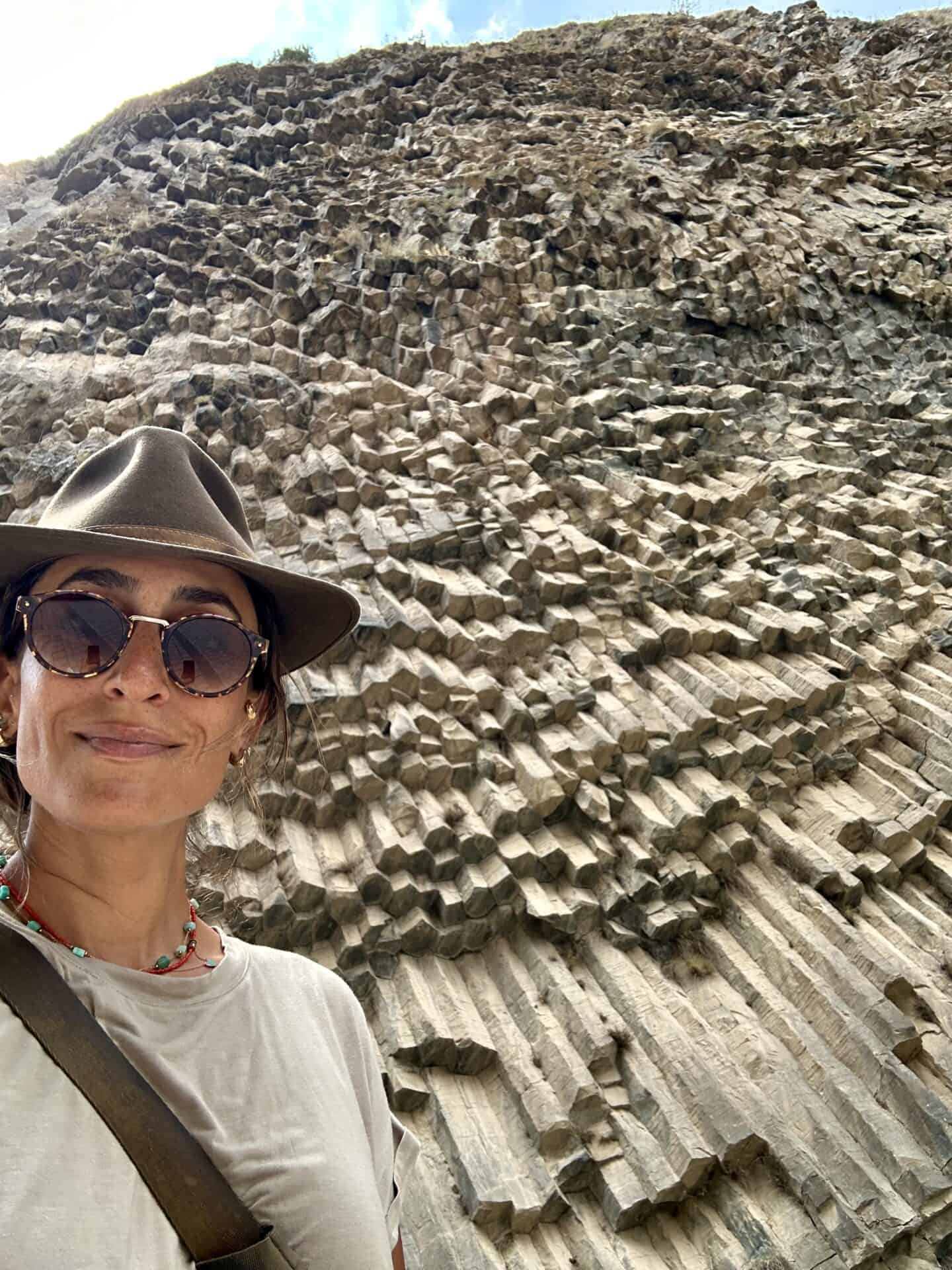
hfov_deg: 58.9
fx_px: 843
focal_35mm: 23
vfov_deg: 73.9
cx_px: 476
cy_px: 635
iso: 25
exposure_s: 1/215
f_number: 1.9
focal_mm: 2.69
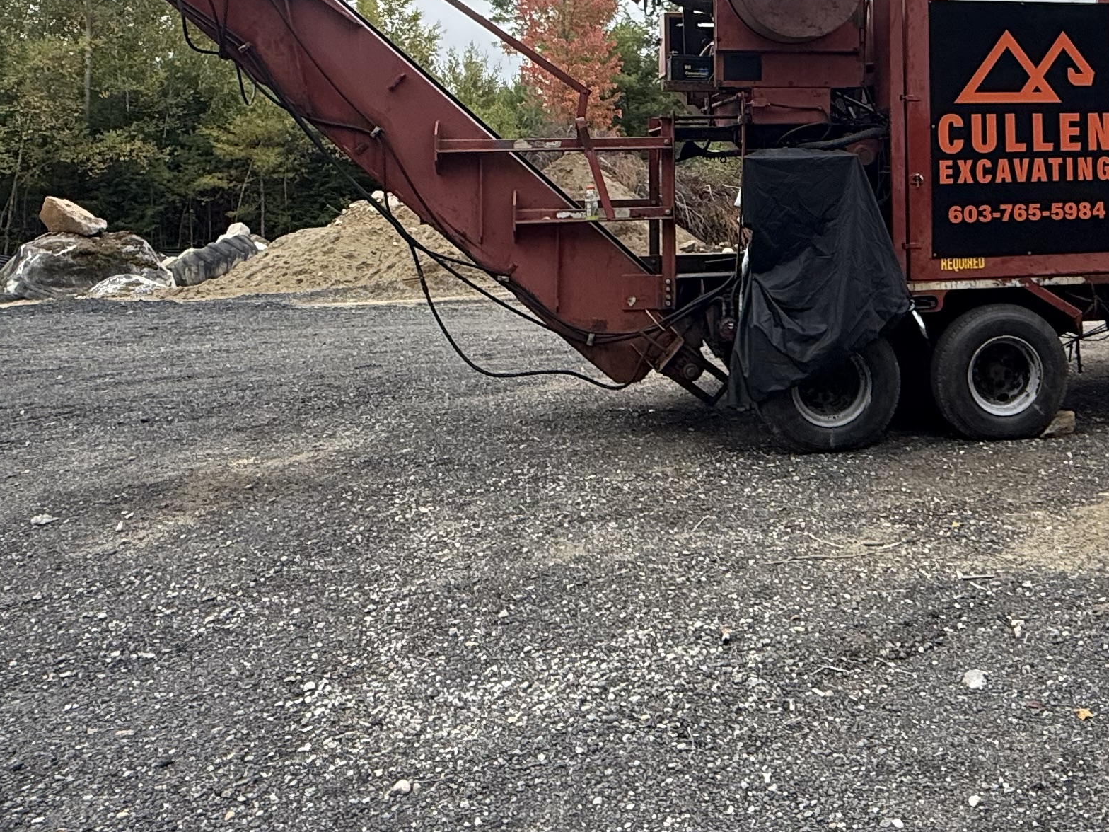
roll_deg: +2.8
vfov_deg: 37.6
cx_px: 844
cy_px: 120
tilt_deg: +6.6
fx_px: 1153
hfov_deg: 49.1
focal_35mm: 36
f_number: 2.2
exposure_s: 1/631
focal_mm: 2.22
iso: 64
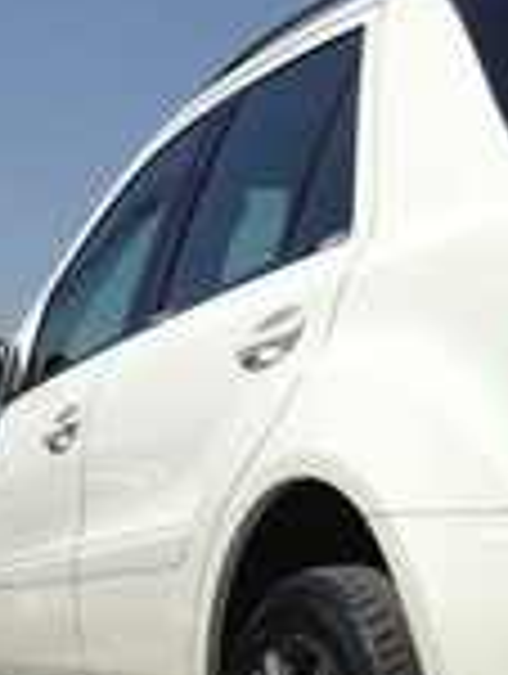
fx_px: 2127
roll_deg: -2.8
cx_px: -265
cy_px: 850
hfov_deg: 12.9
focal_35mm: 109
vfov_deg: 17.1
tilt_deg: -5.5
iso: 50
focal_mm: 4.12
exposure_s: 1/3012
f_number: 2.4
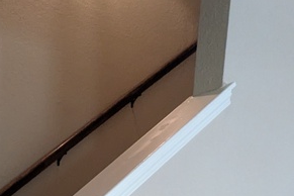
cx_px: -48
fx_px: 441
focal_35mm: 54
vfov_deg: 20.1
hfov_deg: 31.6
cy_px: 325
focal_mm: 1.83
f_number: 2.2
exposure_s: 1/24
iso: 441
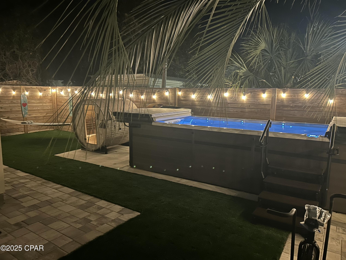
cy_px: 130
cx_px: 173
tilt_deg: -9.3
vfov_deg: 53.1
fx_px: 260
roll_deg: -1.2
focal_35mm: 26
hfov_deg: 67.3
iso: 640
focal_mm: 5.7
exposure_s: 1/12
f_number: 1.5
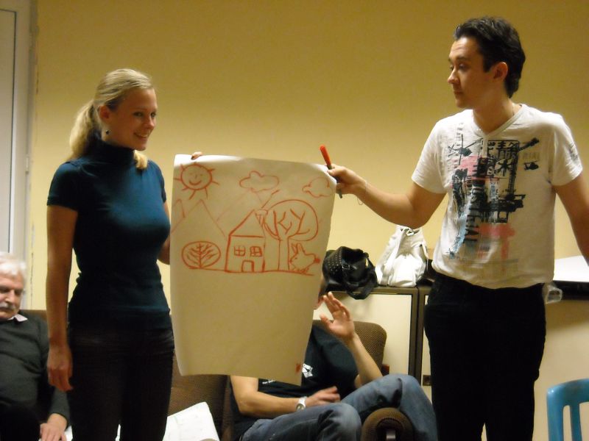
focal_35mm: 76
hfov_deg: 25.7
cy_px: 220
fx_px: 1293
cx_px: 294
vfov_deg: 19.4
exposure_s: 1/57
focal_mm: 12.3
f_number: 3.9
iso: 800
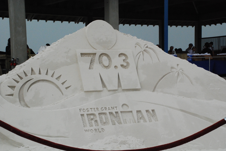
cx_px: 113
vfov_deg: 19.0
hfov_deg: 28.0
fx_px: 453
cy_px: 76
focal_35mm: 72
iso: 1600
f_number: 14
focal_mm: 48
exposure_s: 1/1600
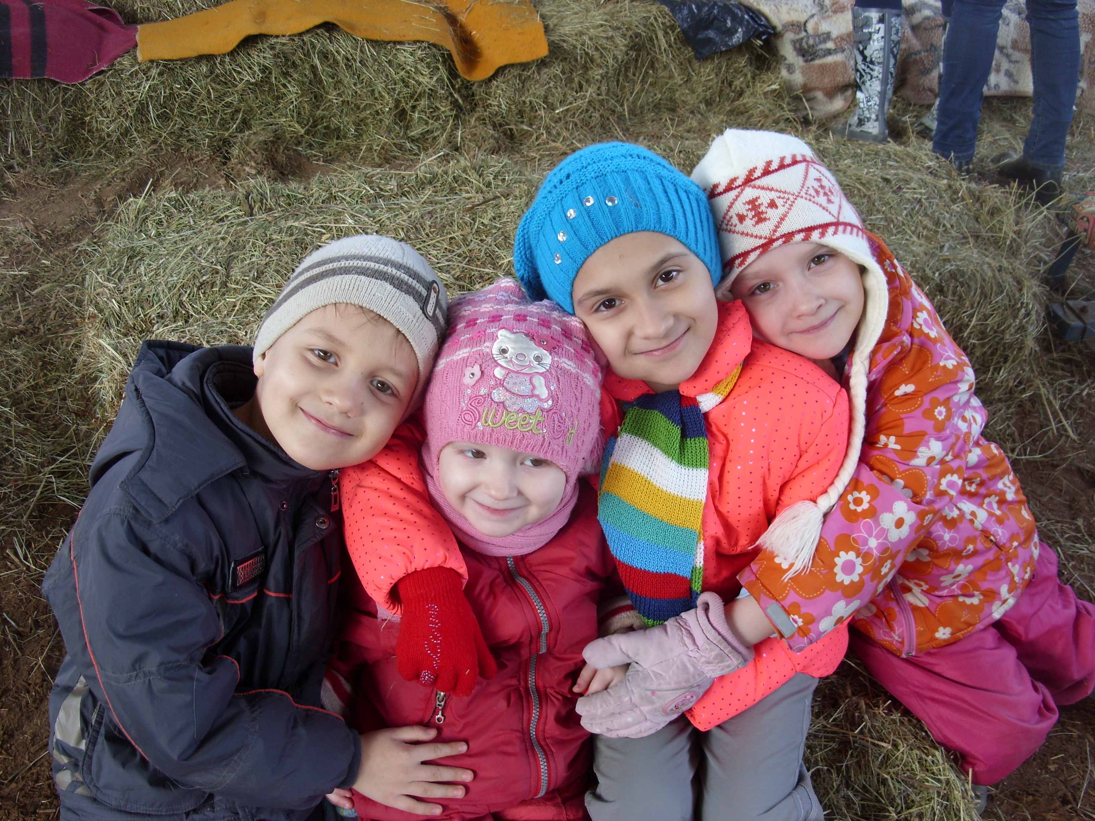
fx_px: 1202
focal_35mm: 38
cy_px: 410
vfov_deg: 37.7
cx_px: 548
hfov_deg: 49.0
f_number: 2.8
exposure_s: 1/49
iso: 50
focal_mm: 6.3
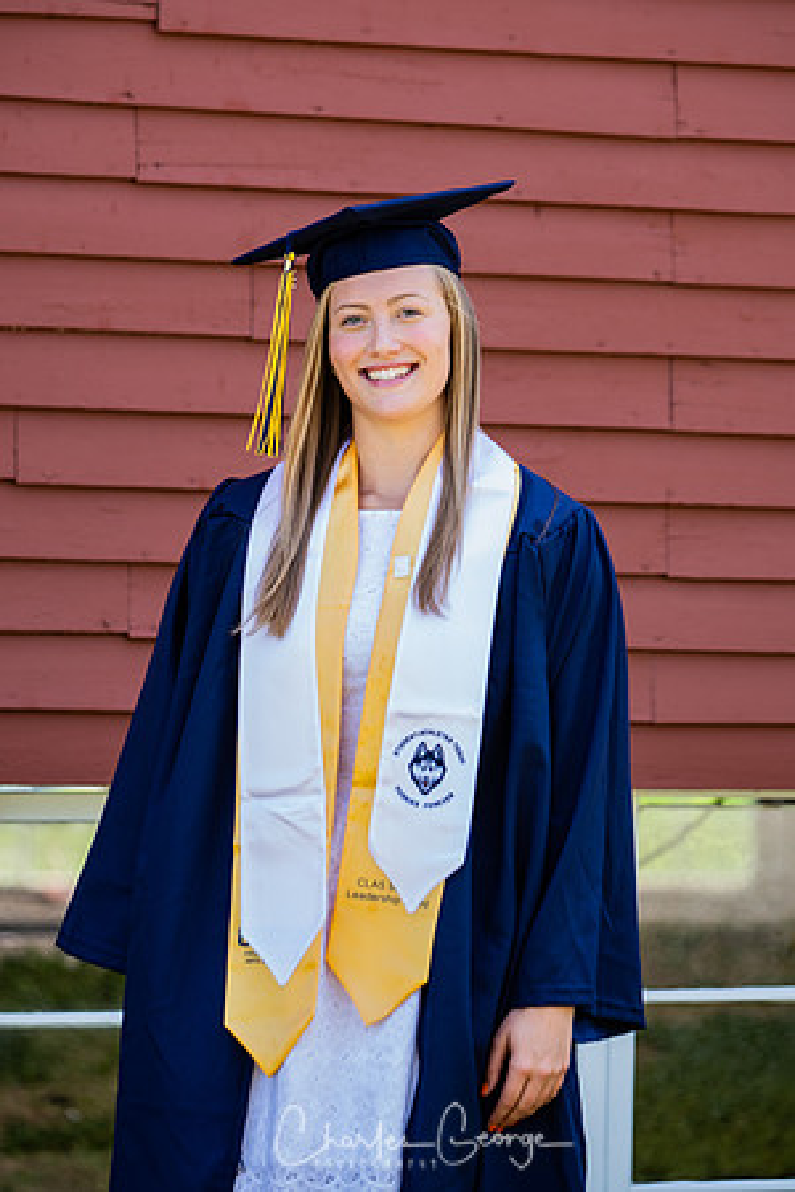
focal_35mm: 202
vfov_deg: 10.2
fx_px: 6707
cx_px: 398
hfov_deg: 6.8
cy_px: 596
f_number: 2.8
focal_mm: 135
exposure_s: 1/200
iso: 100
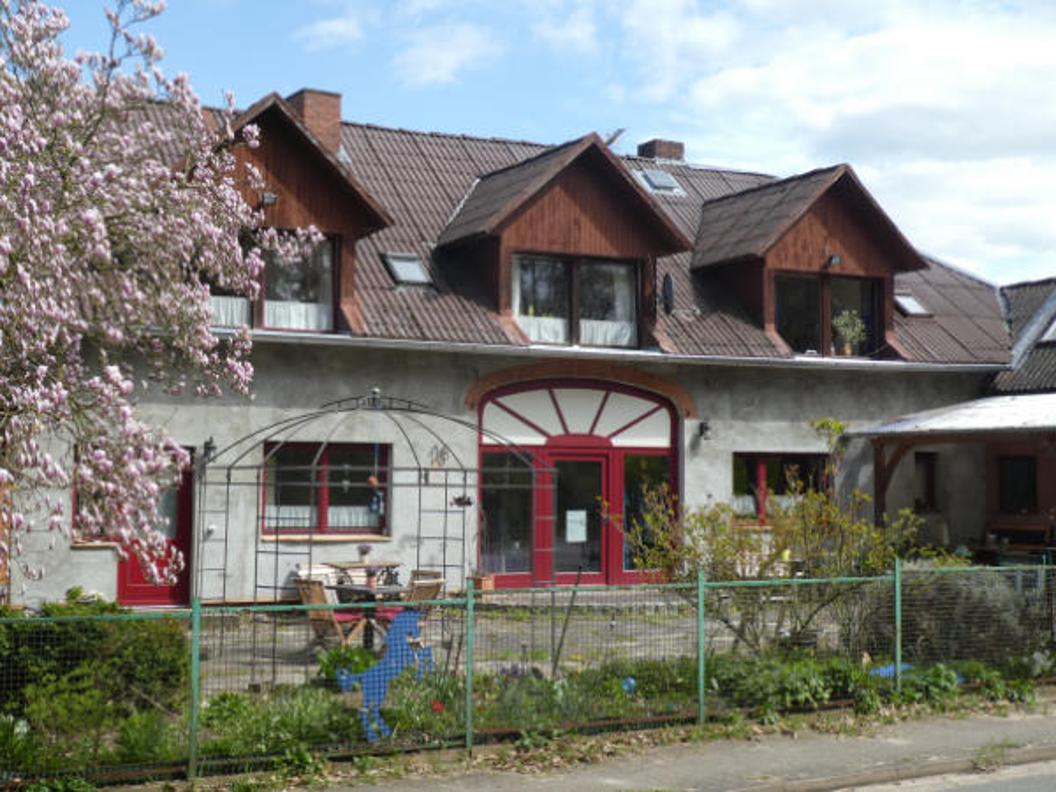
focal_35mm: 47
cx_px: 528
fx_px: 1434
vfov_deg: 30.9
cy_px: 396
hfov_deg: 40.4
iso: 80
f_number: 4
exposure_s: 1/320
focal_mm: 8.4
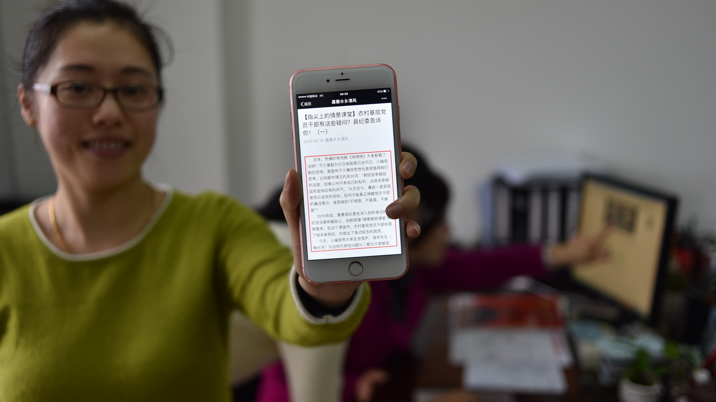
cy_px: 203
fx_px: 721
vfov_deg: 31.2
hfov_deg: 52.8
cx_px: 349
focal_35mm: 38
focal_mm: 35
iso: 200
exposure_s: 1/125
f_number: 2.8
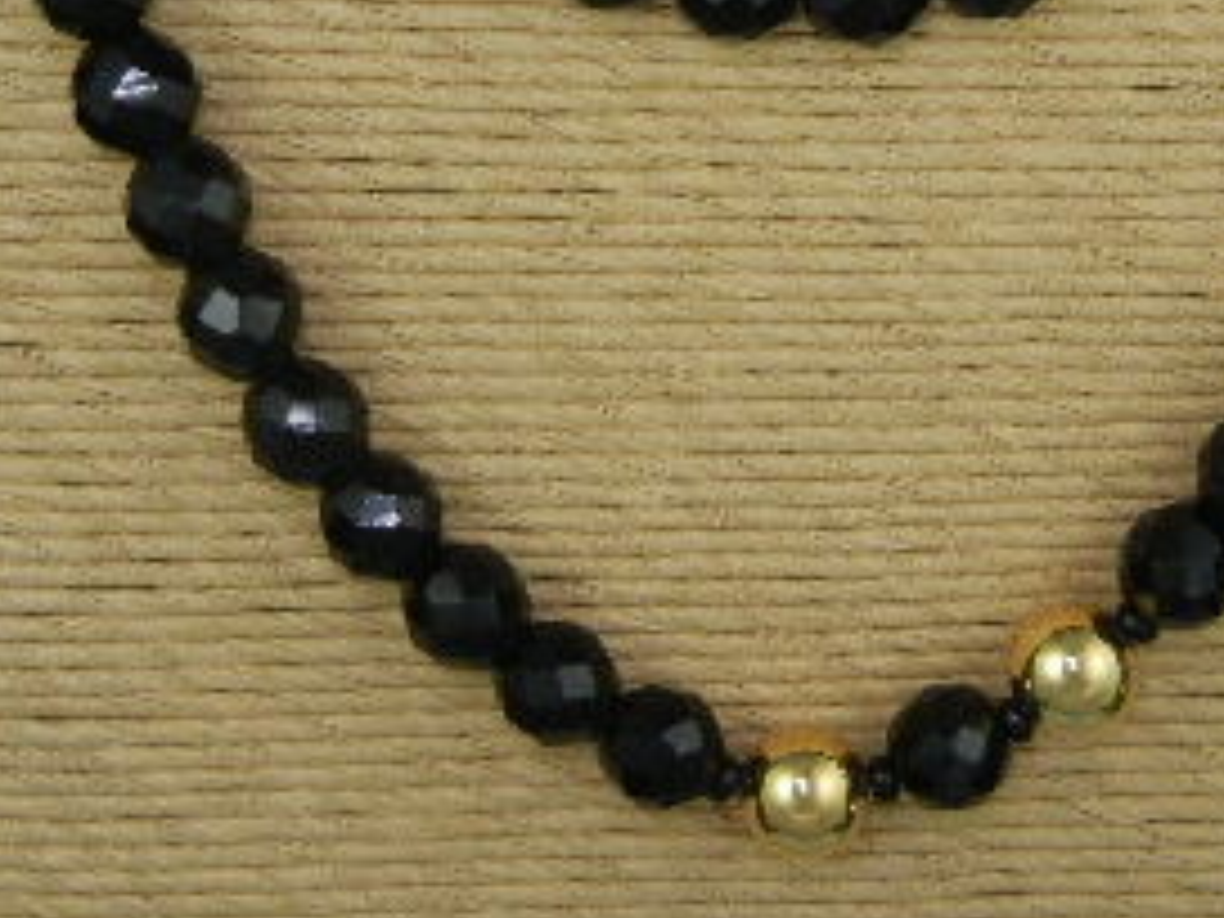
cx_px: 706
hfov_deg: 24.4
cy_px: -117
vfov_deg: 17.7
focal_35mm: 80
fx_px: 2829
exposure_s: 1/30
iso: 558
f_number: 7.2
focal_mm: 6.2
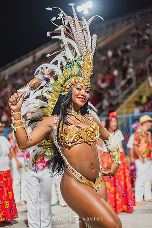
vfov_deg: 39.6
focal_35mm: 50
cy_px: 114
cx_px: 76
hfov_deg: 27.0
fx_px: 317
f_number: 1.8
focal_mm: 50
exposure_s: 1/320
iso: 320
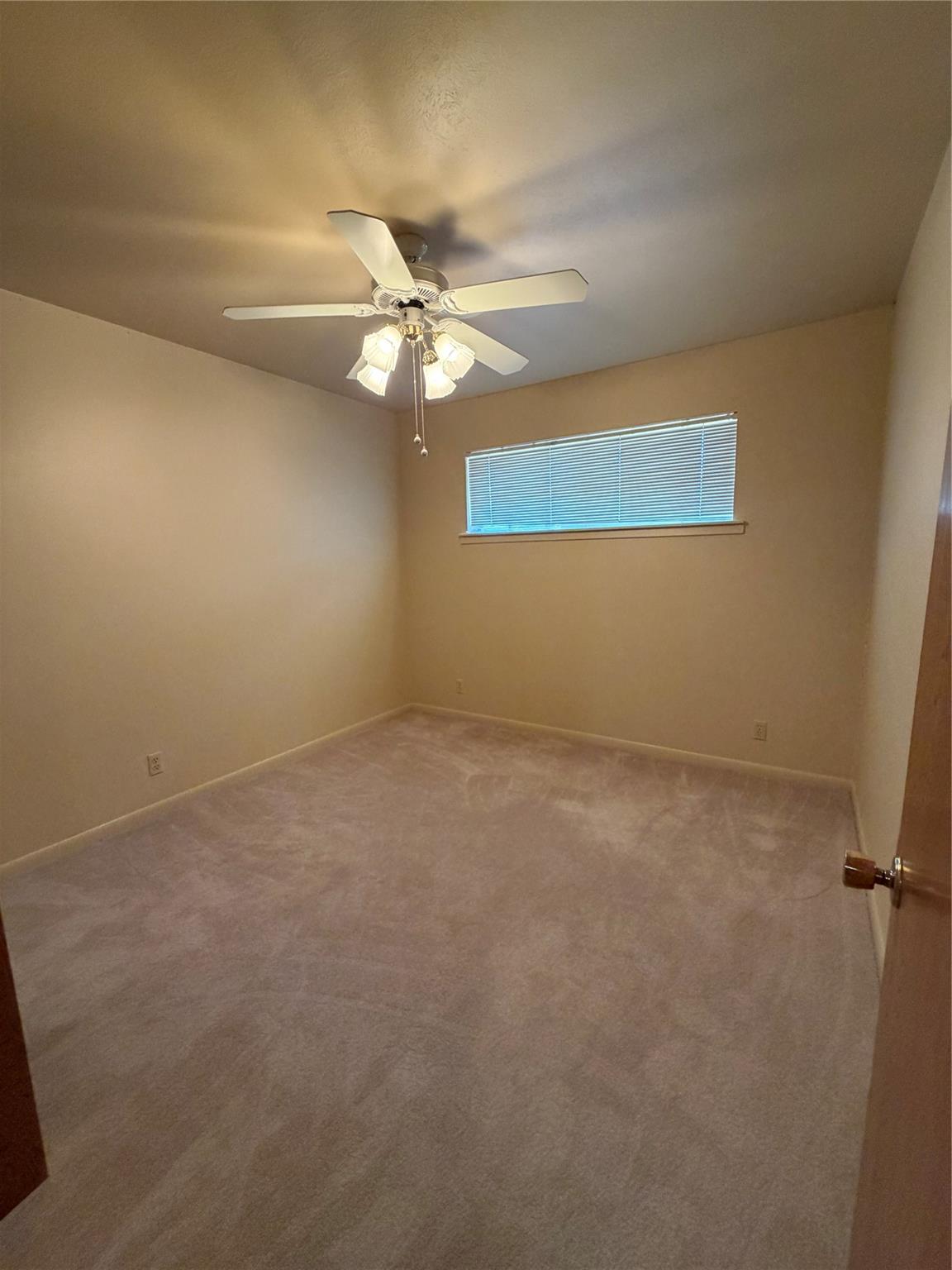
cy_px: 635
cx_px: 476
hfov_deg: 85.7
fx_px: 513
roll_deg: +2.7
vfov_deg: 102.1
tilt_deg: -9.4
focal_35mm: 14
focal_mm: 2.22
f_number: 2.2
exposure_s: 1/60
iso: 320
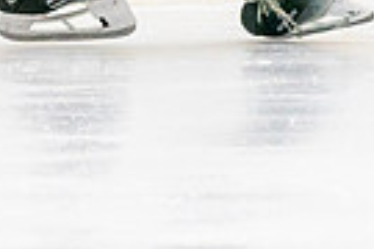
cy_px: -86
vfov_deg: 1.0
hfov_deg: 1.5
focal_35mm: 1359
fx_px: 14117
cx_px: 10
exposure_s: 1/1250
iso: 3200
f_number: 2.8
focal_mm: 200
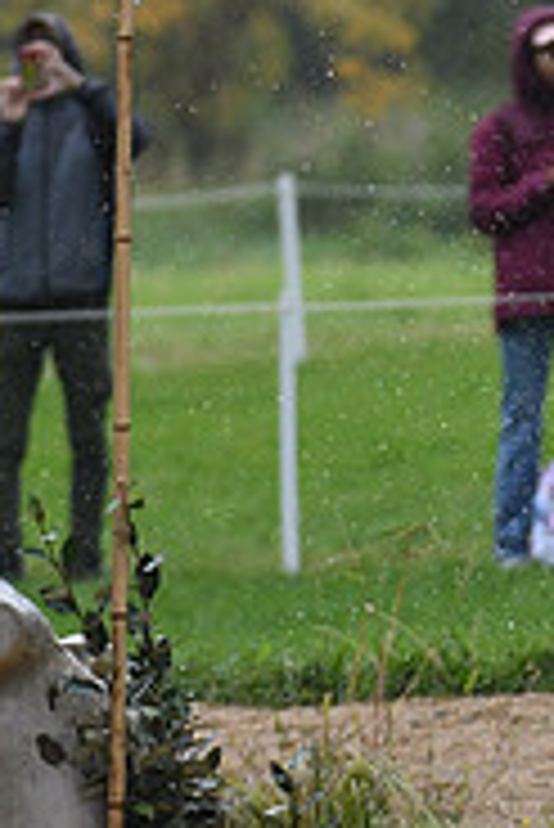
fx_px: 26125
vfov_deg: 1.8
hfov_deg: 1.2
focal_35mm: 1134
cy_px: 313
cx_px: 1216
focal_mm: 240
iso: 800
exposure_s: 1/1250
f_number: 4.5
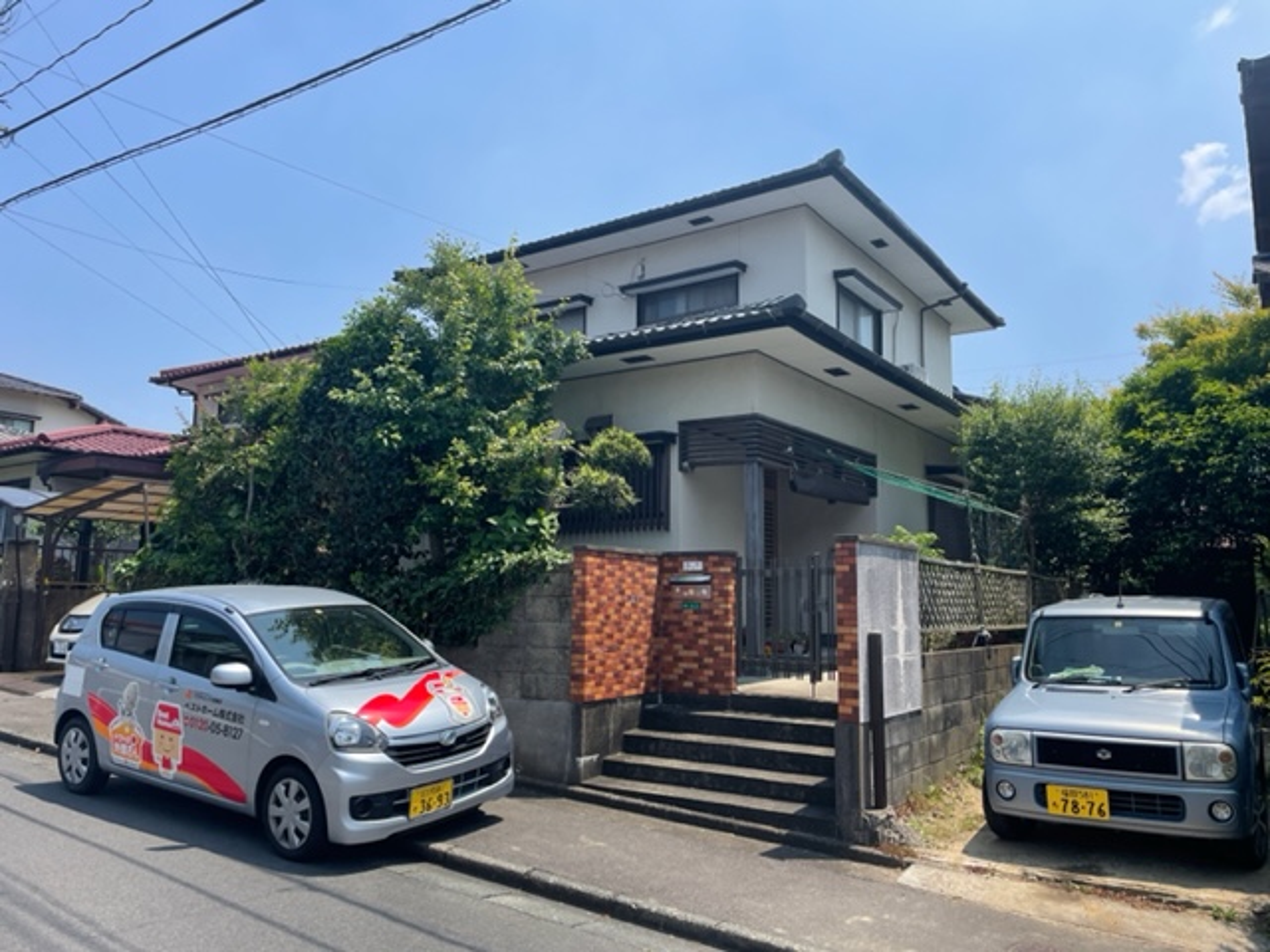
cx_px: 635
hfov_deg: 67.3
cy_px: 476
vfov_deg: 53.1
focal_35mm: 26
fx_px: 954
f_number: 1.6
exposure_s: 1/3861
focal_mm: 4.2
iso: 32
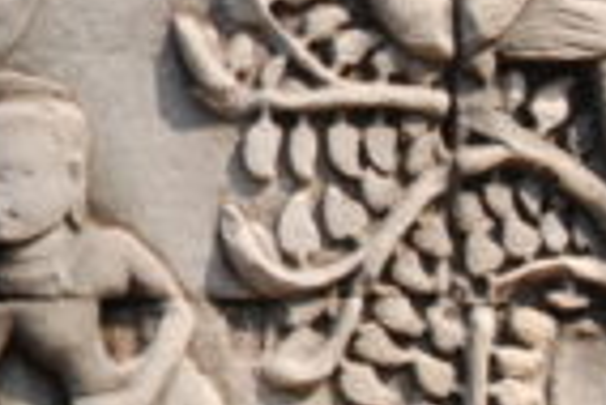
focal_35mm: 132
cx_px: -422
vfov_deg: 10.4
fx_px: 2220
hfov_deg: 14.1
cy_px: 100
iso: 800
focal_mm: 25
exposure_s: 1/250
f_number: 8
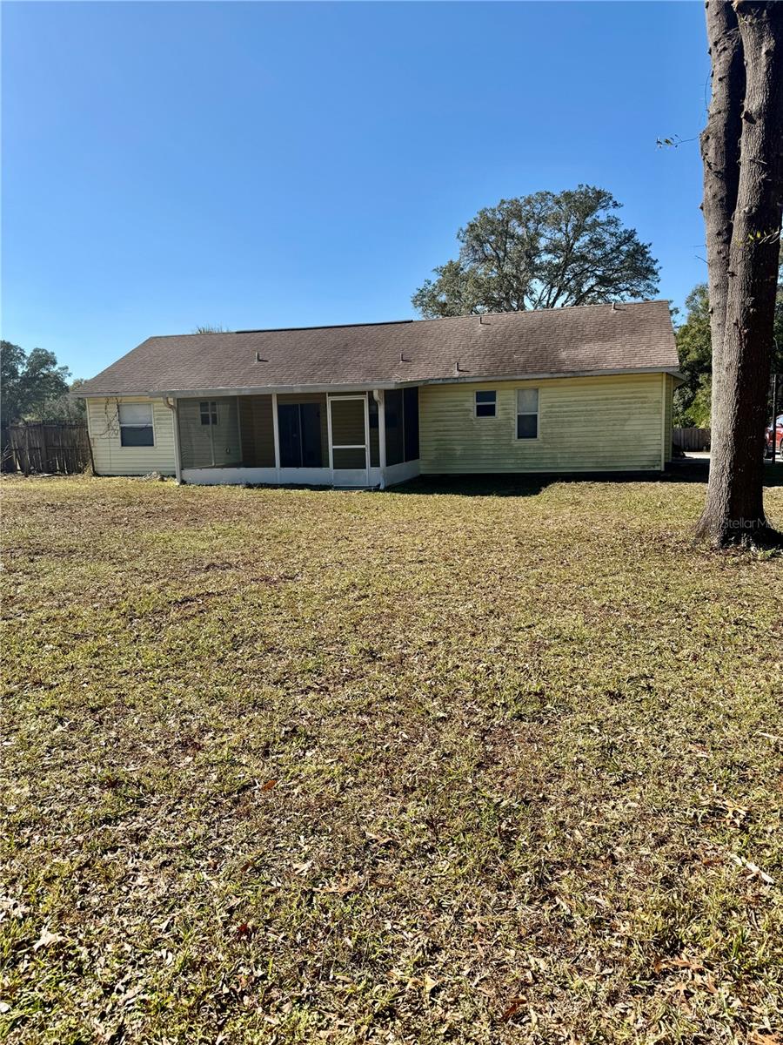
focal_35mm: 24
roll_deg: +1.9
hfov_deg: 56.8
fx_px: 724
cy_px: 522
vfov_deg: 71.6
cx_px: 392
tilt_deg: -7.0
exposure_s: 1/4608
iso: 80
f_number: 1.78
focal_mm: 6.76
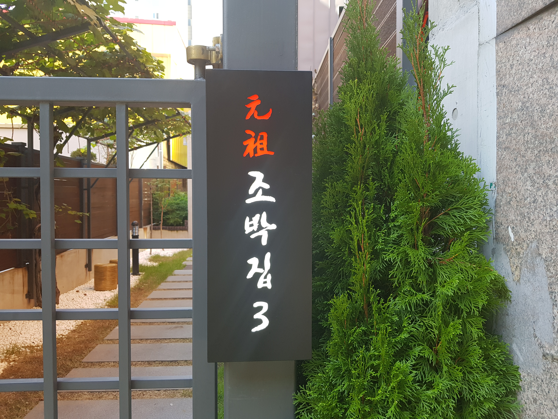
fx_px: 419
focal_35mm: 26
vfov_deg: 53.1
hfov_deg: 67.3
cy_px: 210
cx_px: 279
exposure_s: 1/120
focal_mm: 4.3
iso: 64
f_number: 1.7
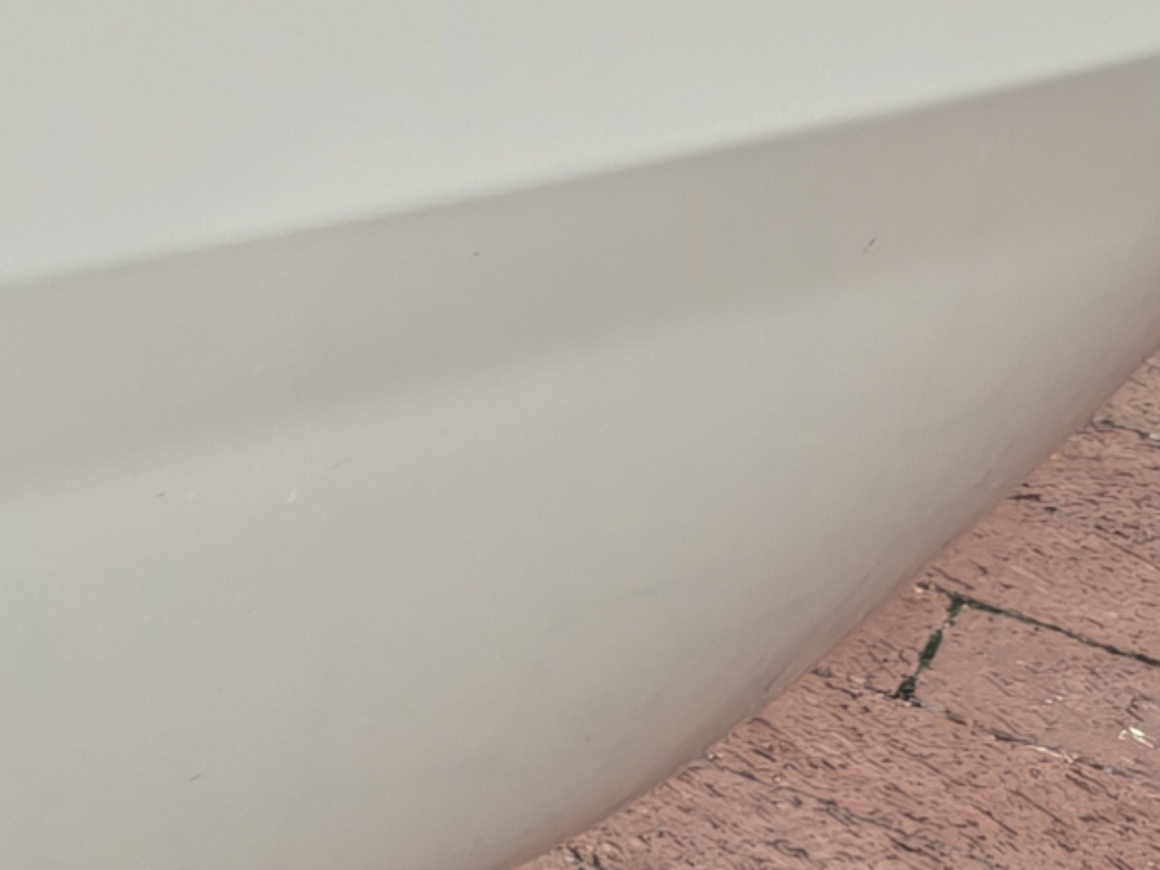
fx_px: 5228
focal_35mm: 156
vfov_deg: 9.5
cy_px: 478
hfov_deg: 9.2
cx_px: -2648
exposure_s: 1/4910
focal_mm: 6.06
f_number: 1.6
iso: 125
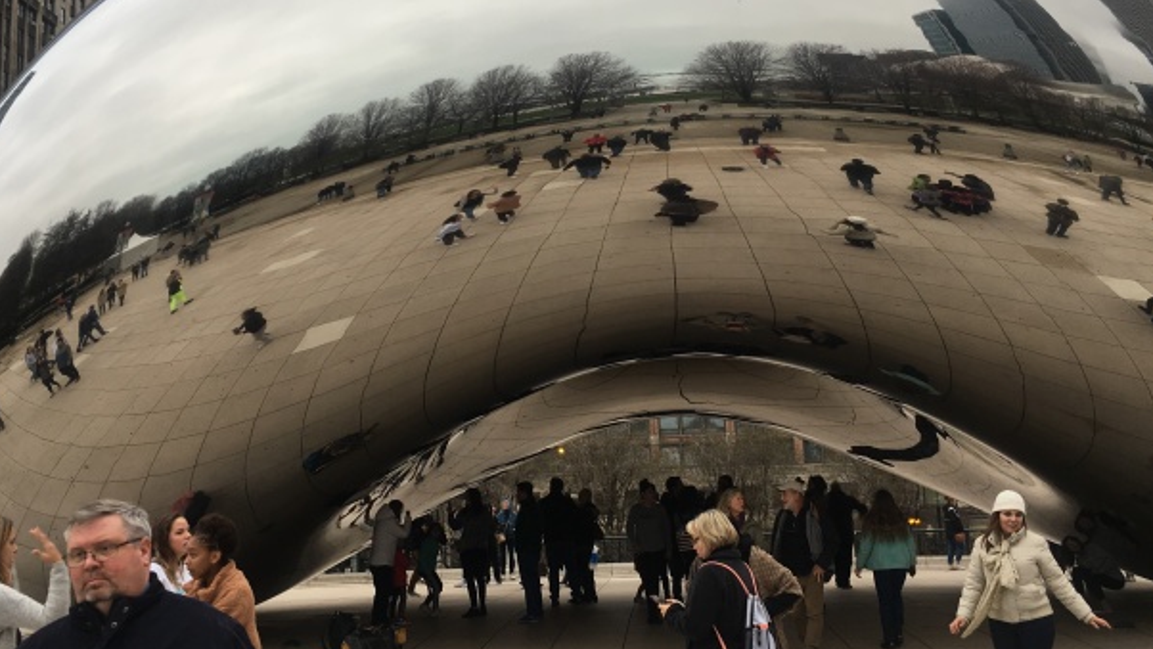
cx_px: 538
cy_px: 291
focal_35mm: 42
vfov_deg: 28.4
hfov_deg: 48.3
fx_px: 1284
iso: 25
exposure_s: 1/120
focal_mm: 4.15
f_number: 2.2
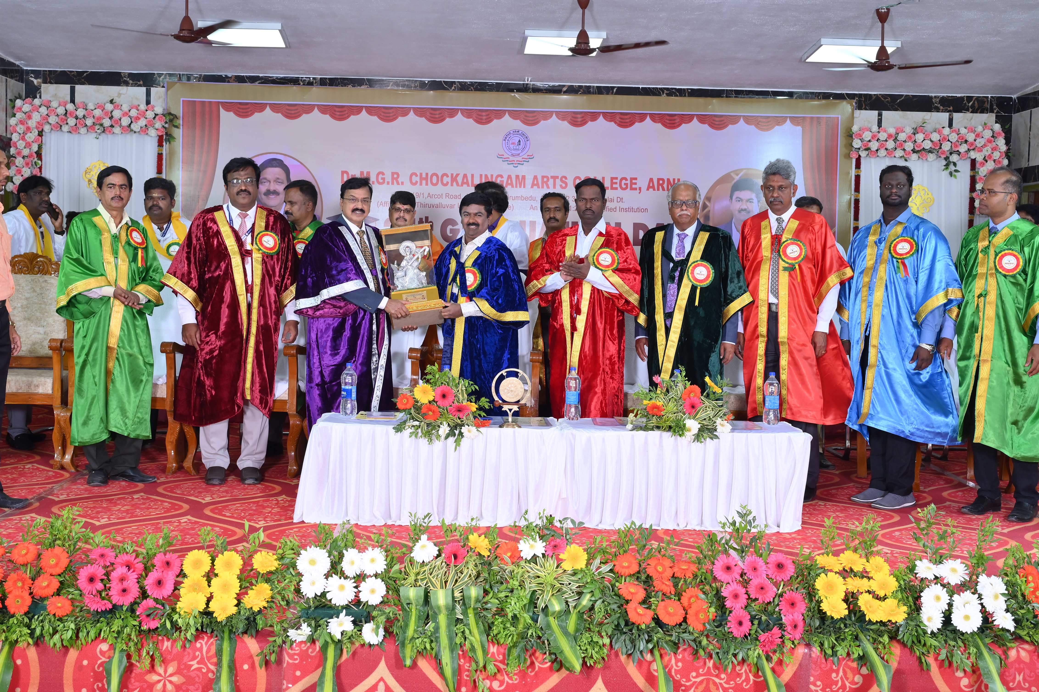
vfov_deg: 29.8
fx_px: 1298
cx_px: 520
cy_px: 346
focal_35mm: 45
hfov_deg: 43.6
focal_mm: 45
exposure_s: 1/125
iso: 800
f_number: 8
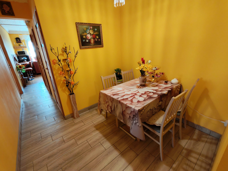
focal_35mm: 16
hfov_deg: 94.5
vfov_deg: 78.1
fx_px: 105
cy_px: 86
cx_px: 114
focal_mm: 1.96
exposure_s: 1/33
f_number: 2.2
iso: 100
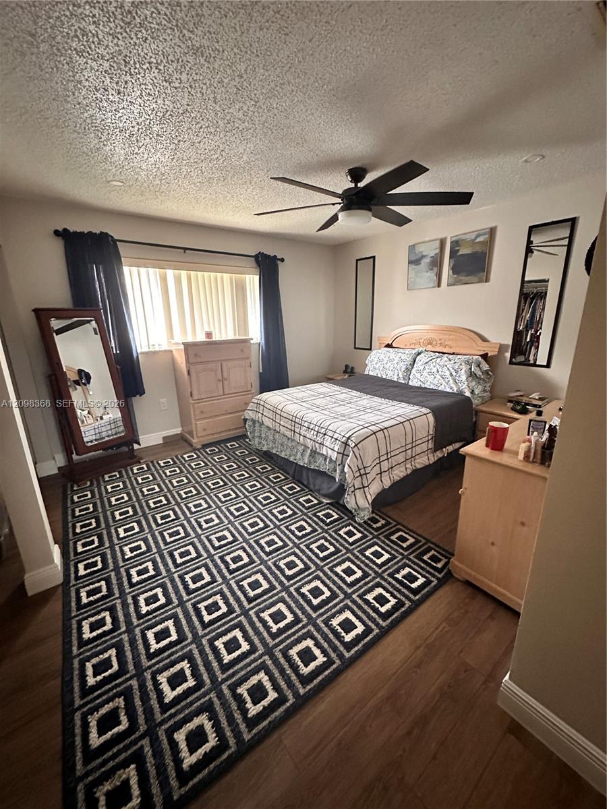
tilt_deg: -14.2
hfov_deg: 85.7
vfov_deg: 102.1
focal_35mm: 14
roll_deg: +0.5
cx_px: 304
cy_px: 404
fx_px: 327
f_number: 2.2
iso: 800
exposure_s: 1/40
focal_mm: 2.22
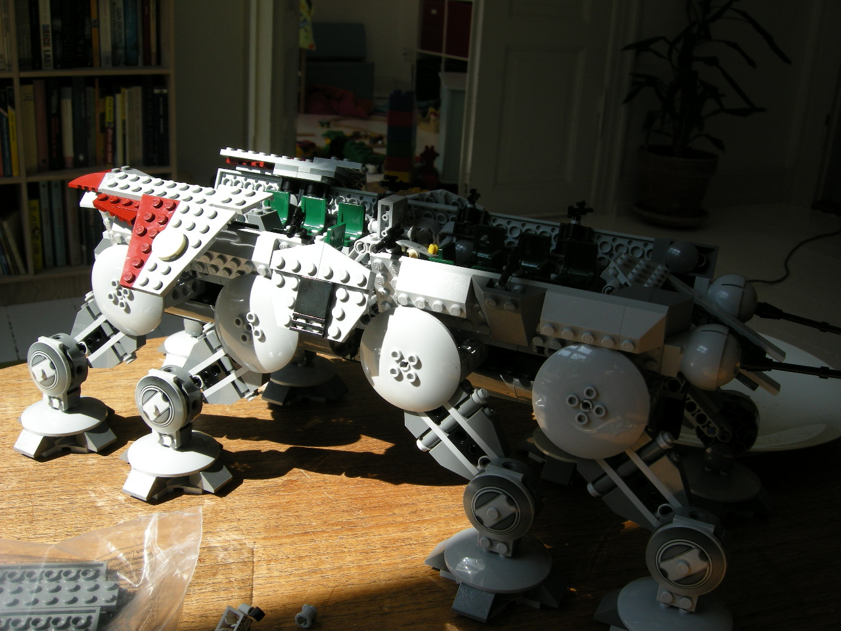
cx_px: 420
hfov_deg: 51.4
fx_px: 875
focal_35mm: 36
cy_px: 316
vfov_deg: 39.7
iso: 64
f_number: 4.8
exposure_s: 1/150
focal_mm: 7.5
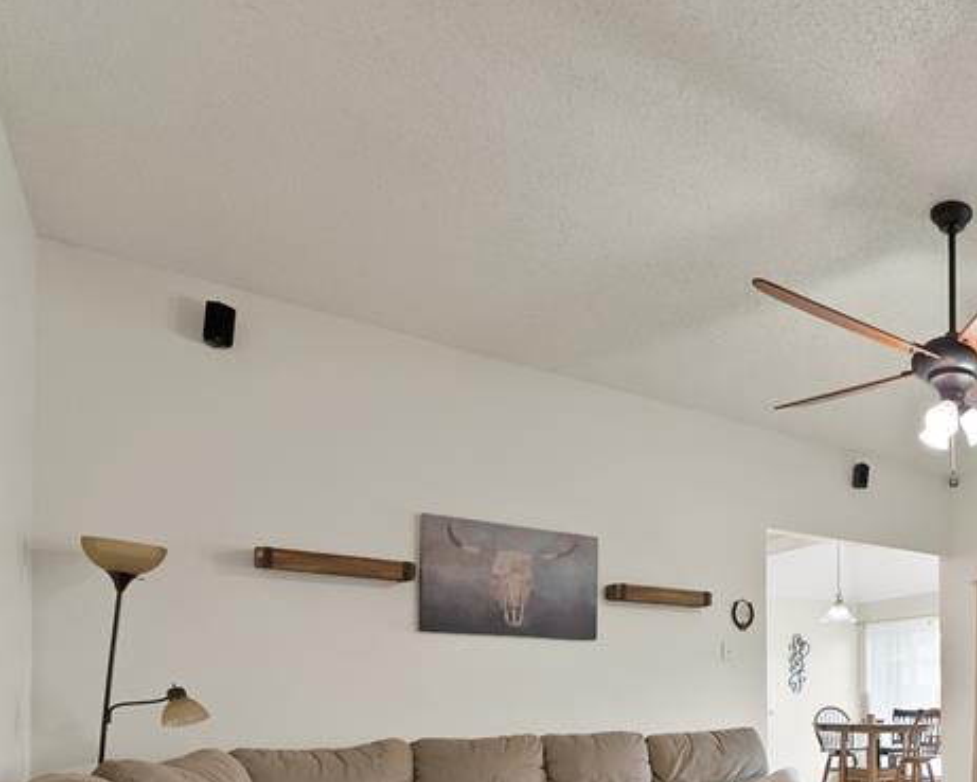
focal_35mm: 25
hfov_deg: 56.7
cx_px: 913
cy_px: 679
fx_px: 723
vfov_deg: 51.3
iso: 640
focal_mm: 12
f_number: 9
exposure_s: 1/1.67
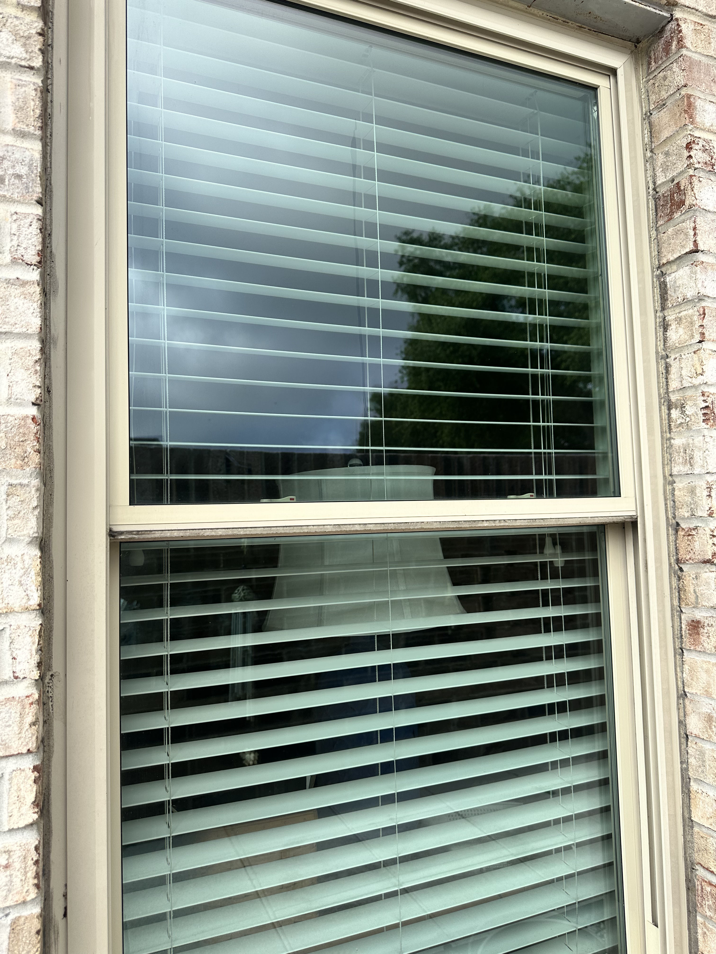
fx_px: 662
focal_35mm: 24
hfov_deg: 56.8
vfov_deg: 71.6
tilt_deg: +4.8
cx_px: 358
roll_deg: +0.1
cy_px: 477
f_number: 1.78
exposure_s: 1/989
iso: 80
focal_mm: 6.86
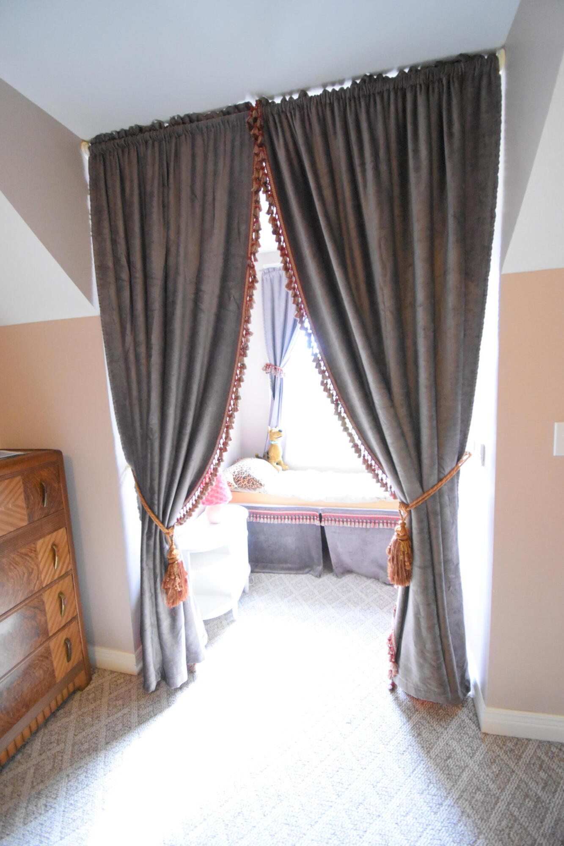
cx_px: 282
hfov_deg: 77.3
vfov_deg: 100.4
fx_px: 353
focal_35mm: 15
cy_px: 423
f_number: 4.5
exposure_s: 1/125
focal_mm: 10
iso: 5600
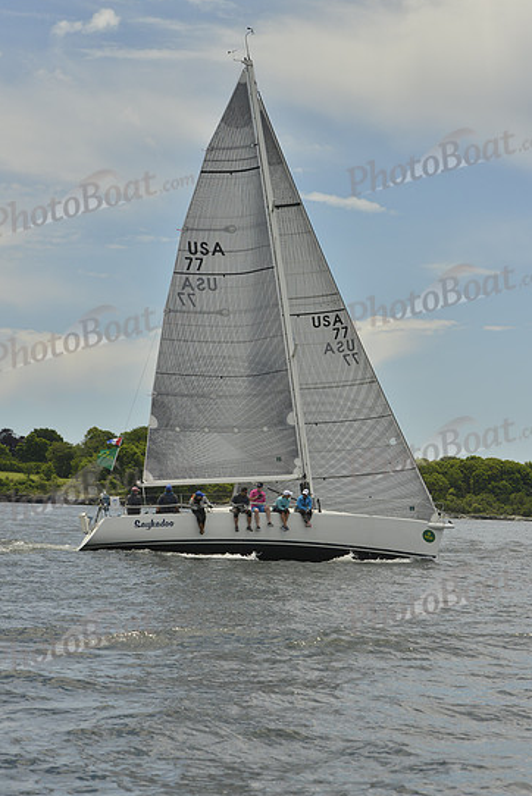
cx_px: 271
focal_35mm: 107
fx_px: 2369
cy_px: 392
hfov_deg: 12.8
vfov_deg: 19.1
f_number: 9
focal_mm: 100
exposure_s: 1/1600
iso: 280
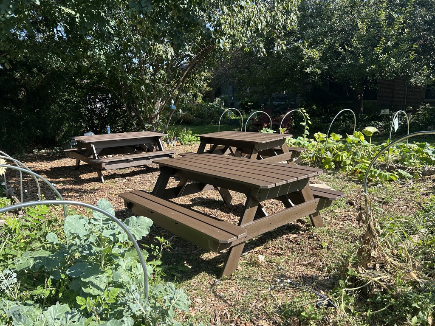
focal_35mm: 26
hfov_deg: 67.3
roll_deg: +1.9
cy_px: 163
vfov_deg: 53.1
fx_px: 327
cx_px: 218
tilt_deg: -12.4
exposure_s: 1/1295
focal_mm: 5.7
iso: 50
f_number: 1.5
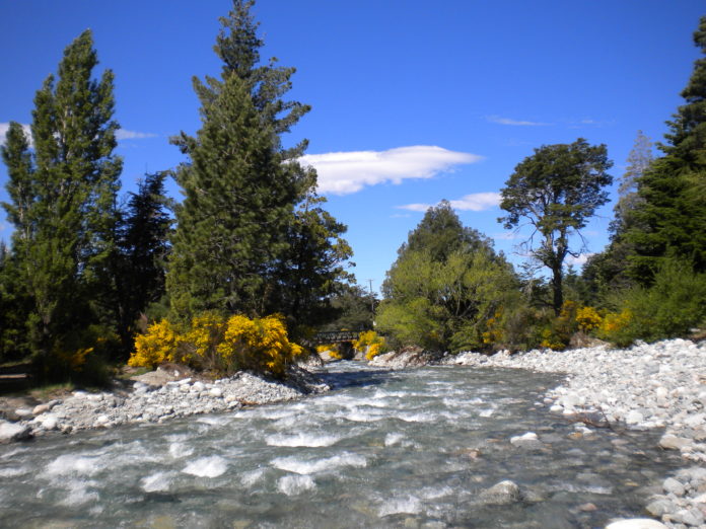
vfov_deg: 40.7
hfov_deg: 52.6
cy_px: 264
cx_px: 353
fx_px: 714
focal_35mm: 35
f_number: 4.6
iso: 80
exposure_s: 1/722
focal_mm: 6.3
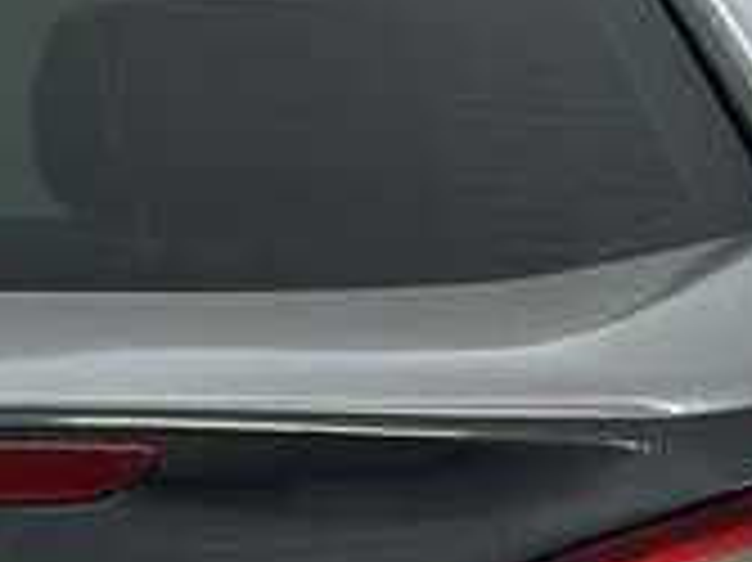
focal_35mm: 254
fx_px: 5514
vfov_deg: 5.8
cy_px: 856
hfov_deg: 7.7
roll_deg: -0.3
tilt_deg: -8.1
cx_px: -257
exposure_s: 1/100
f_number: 1.78
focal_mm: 6.86
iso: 125
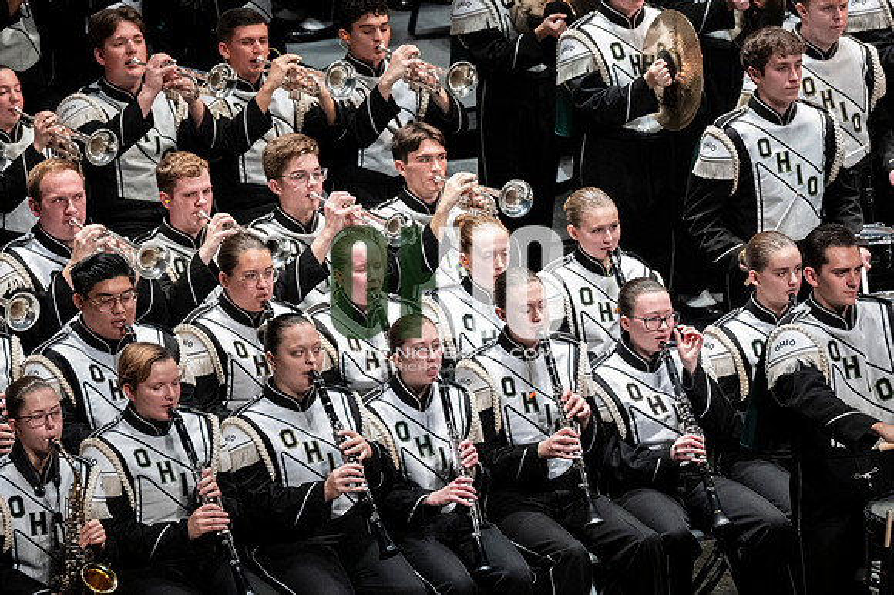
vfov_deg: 4.6
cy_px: 298
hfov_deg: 6.9
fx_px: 7445
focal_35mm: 300
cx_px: 447
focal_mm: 200
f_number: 4
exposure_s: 1/500
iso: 3200
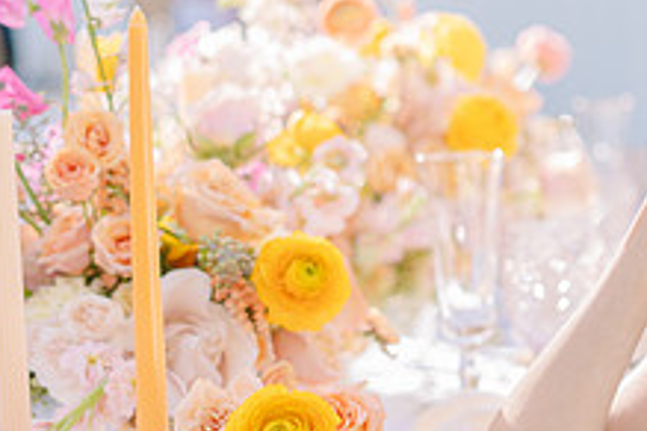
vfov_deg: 10.2
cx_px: 795
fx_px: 2426
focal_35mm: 135
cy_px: 167
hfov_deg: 14.7
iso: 50
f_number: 2.5
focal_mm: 50
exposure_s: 1/200
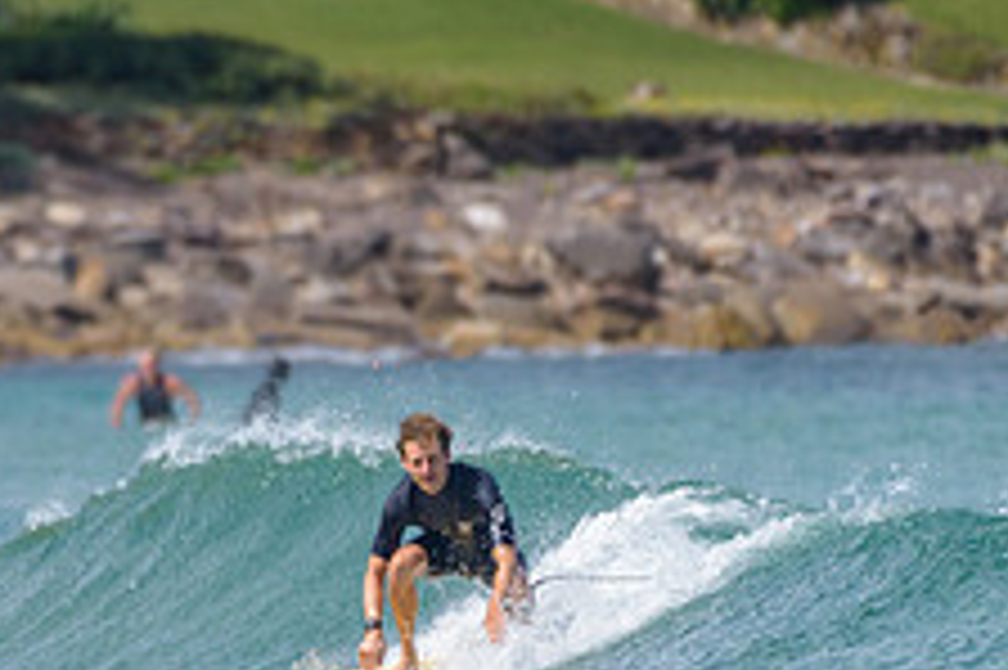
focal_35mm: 1589
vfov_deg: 0.9
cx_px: 43
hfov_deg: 1.3
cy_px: 598
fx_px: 44458
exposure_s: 1/2000
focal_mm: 500
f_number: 5.6
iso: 320
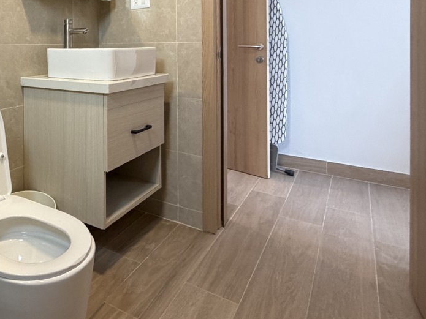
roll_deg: +0.6
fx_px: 357
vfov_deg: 45.0
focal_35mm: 29
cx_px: 55
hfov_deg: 54.8
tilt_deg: +0.0
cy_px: 50
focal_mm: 2.22
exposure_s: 1/60
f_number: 2.2
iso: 200
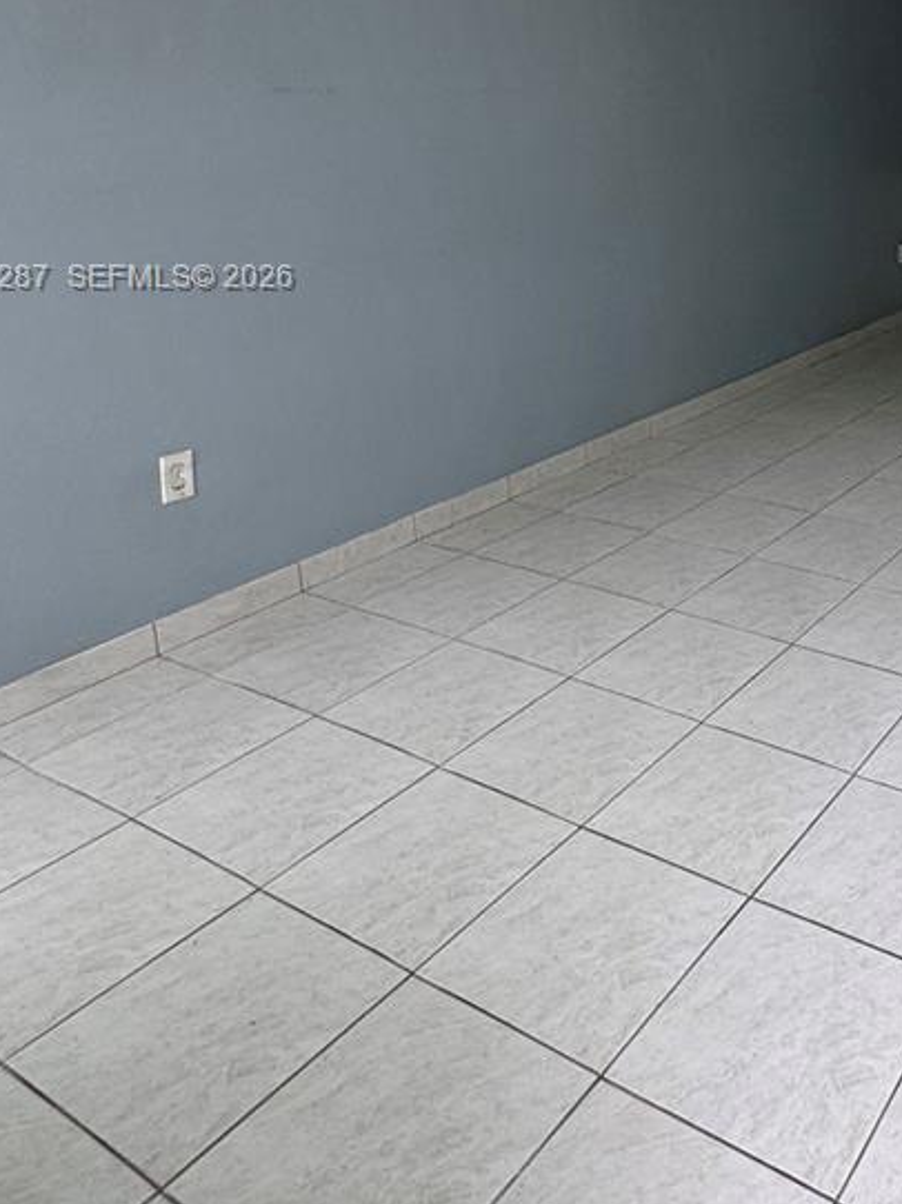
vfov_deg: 55.2
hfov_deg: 40.4
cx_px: 882
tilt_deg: -11.1
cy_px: 280
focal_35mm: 31
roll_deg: -1.2
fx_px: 1078
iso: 80
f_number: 2.2
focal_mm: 2.22
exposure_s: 1/99
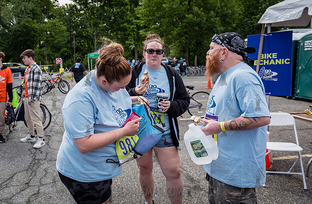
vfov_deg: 40.1
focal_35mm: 32
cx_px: 104
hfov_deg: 57.1
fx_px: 279
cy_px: 98
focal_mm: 24
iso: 200
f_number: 4
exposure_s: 1/640
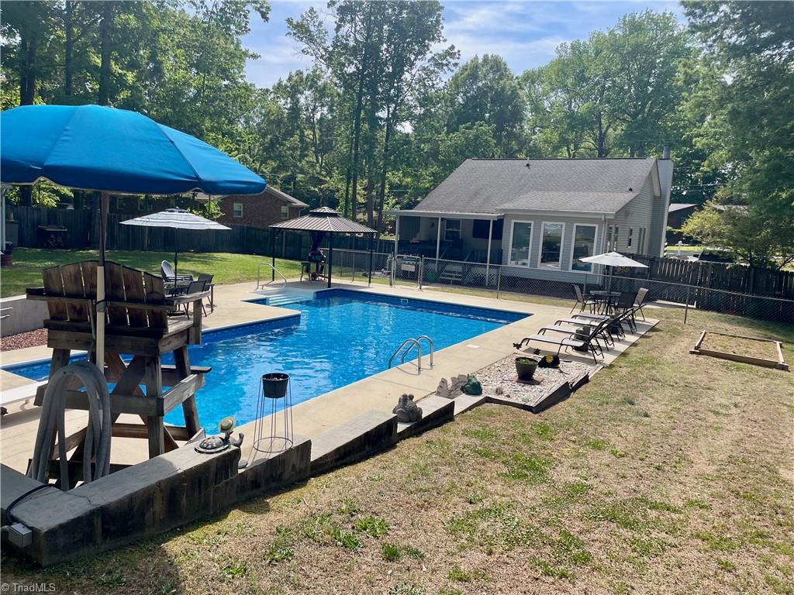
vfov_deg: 53.1
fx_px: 596
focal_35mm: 26
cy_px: 298
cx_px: 397
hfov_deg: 67.3
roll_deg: -3.8
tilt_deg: -6.2
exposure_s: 1/2092
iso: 32
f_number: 1.6
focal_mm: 4.2
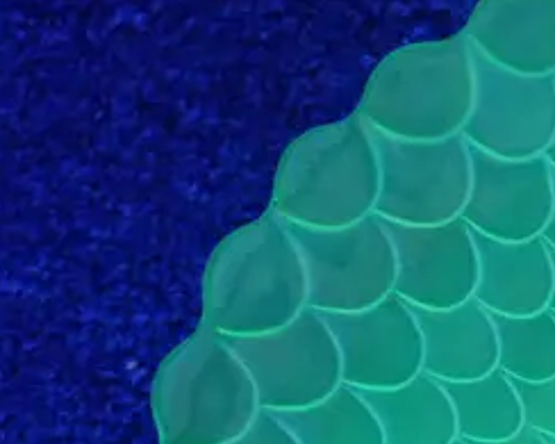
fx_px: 2824
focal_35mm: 172
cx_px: 814
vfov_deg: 8.8
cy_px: 599
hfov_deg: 10.8
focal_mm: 21
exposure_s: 1/50
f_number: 4.6
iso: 3200
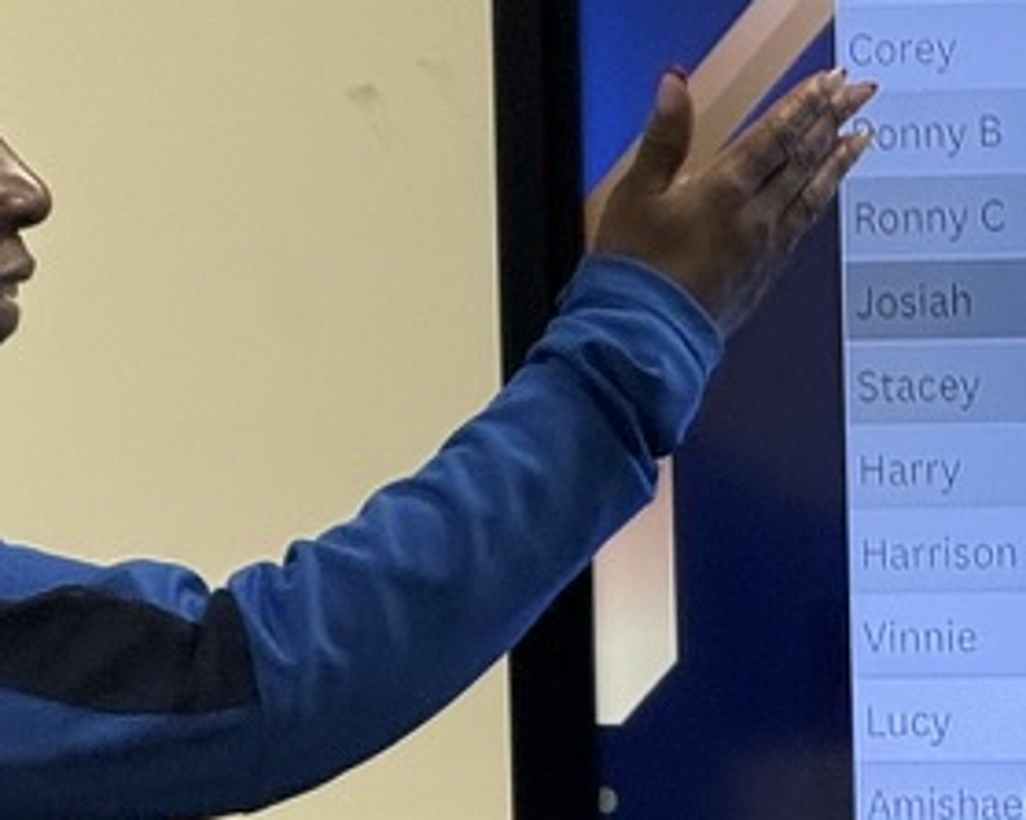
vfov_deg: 3.6
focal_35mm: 430
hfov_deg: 4.5
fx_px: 13053
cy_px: 625
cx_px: 1353
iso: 160
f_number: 2.8
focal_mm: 15.66
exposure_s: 1/50
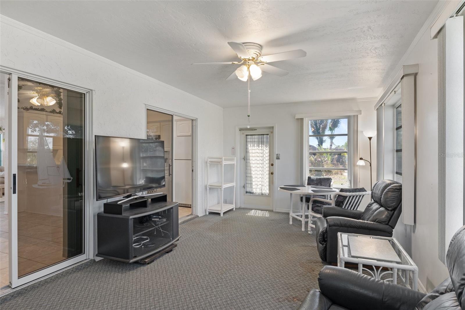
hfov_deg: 86.3
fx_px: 248
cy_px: 155
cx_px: 232
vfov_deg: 64.0
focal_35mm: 19
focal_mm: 12.8
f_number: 8
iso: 250
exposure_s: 1/2
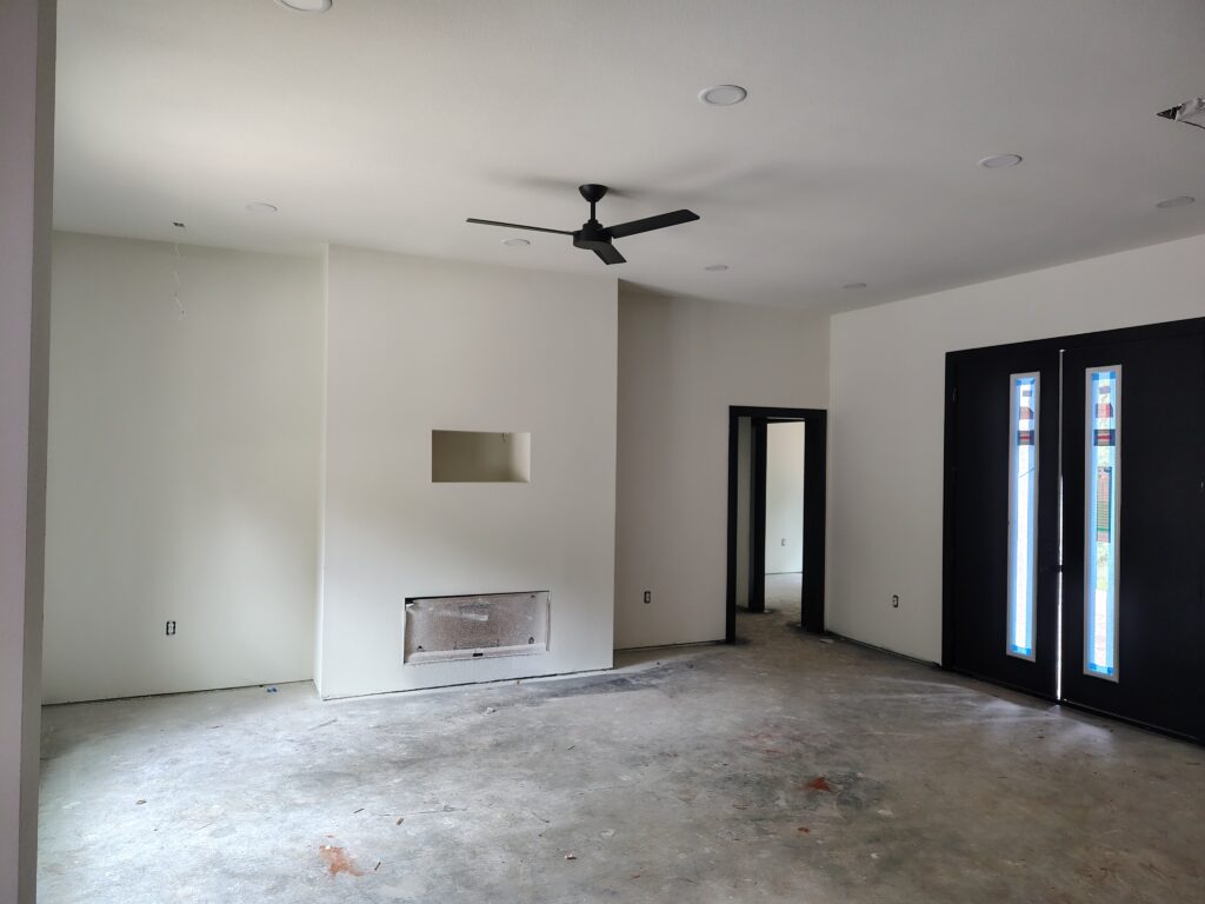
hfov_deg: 71.6
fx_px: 835
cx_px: 602
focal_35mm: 24
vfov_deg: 56.8
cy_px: 452
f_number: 1.8
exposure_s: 1/100
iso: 574
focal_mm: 5.56
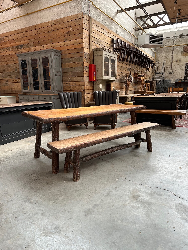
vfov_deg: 71.6
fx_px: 174
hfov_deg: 56.8
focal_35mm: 24
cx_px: 94
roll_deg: +1.3
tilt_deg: -12.5
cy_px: 125
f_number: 1.78
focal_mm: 6.86
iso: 125
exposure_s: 1/121
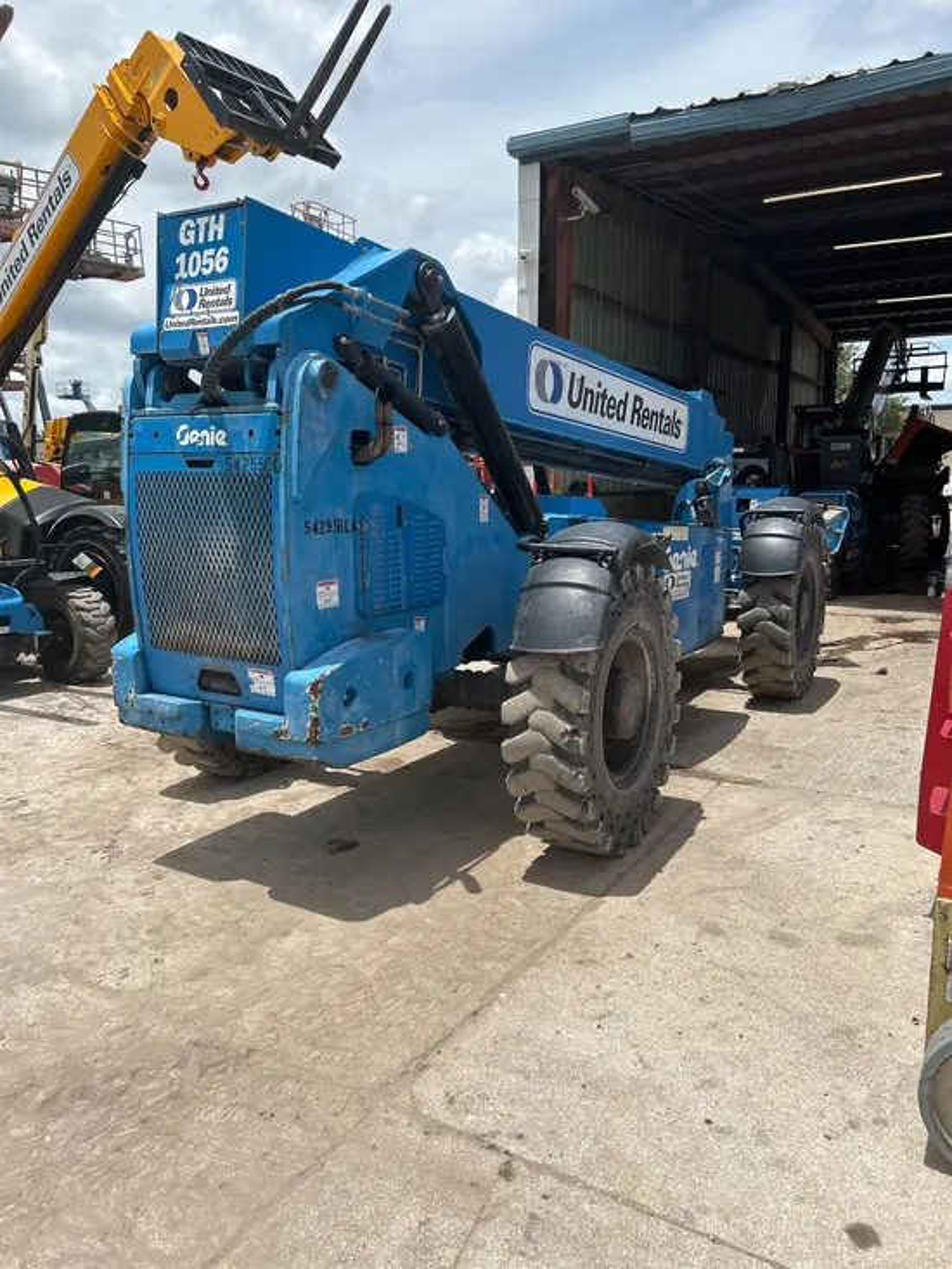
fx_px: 953
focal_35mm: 26
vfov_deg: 67.3
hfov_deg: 53.1
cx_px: 476
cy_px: 634
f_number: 1.5
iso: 50
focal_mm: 5.7
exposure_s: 1/6211
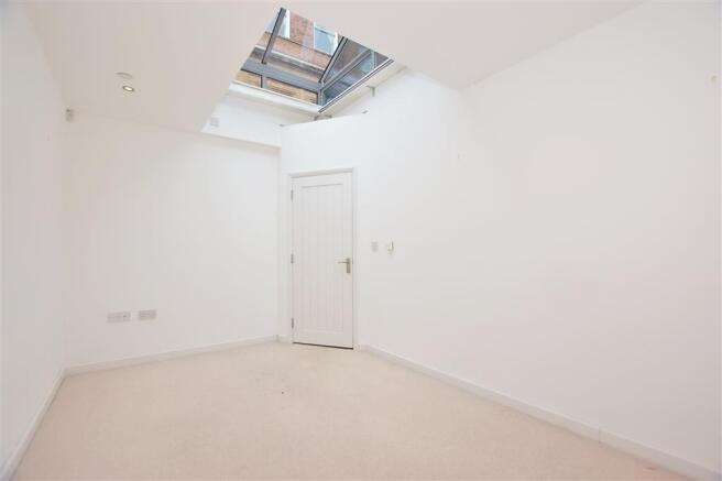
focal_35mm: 15
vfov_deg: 77.3
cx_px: 361
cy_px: 240
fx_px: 301
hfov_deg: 100.4
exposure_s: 1/160
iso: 200
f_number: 4.5
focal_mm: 10
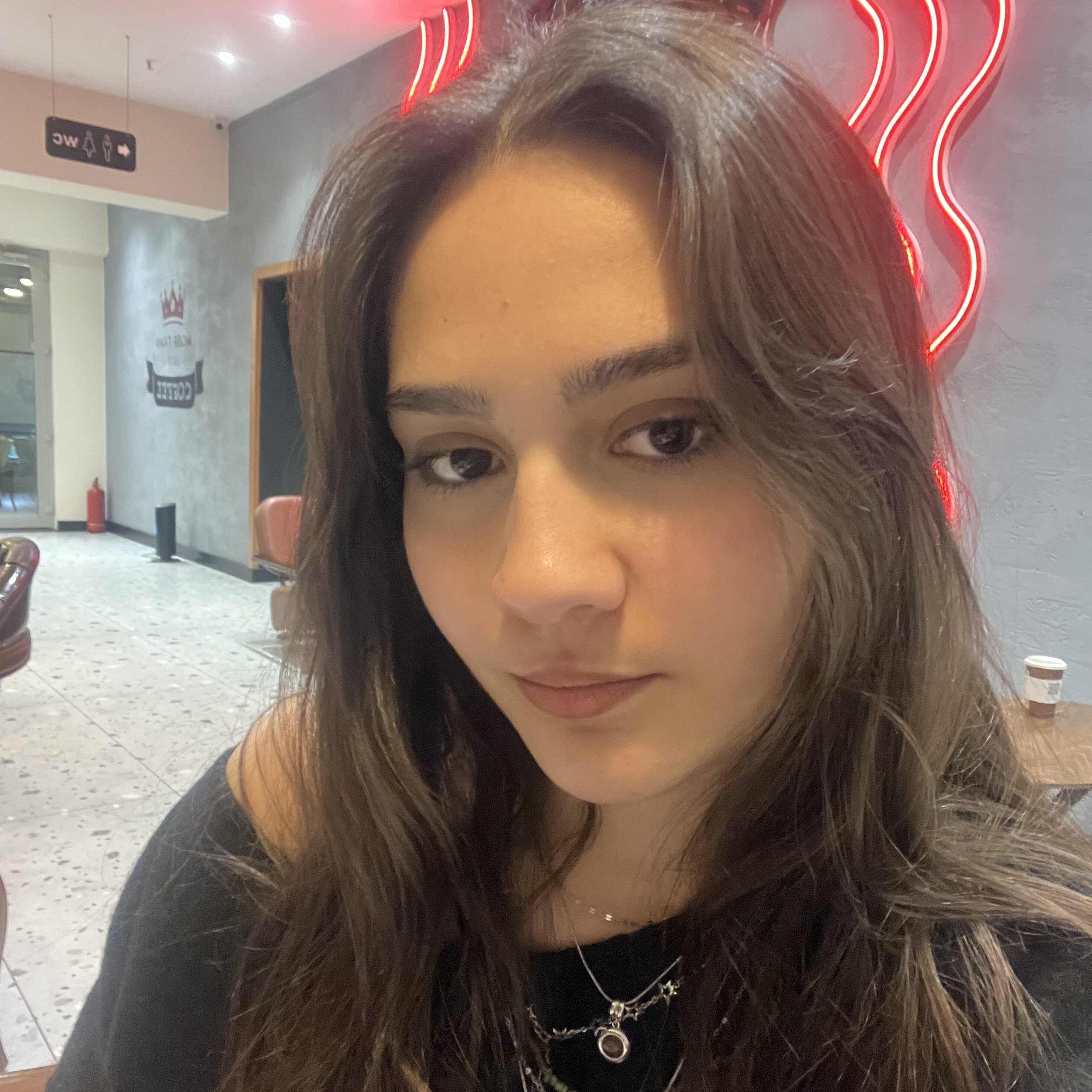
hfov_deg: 57.3
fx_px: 999
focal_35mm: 28
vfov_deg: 57.3
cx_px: 551
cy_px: 580
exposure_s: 1/17
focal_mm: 2.71
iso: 640
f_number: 2.2
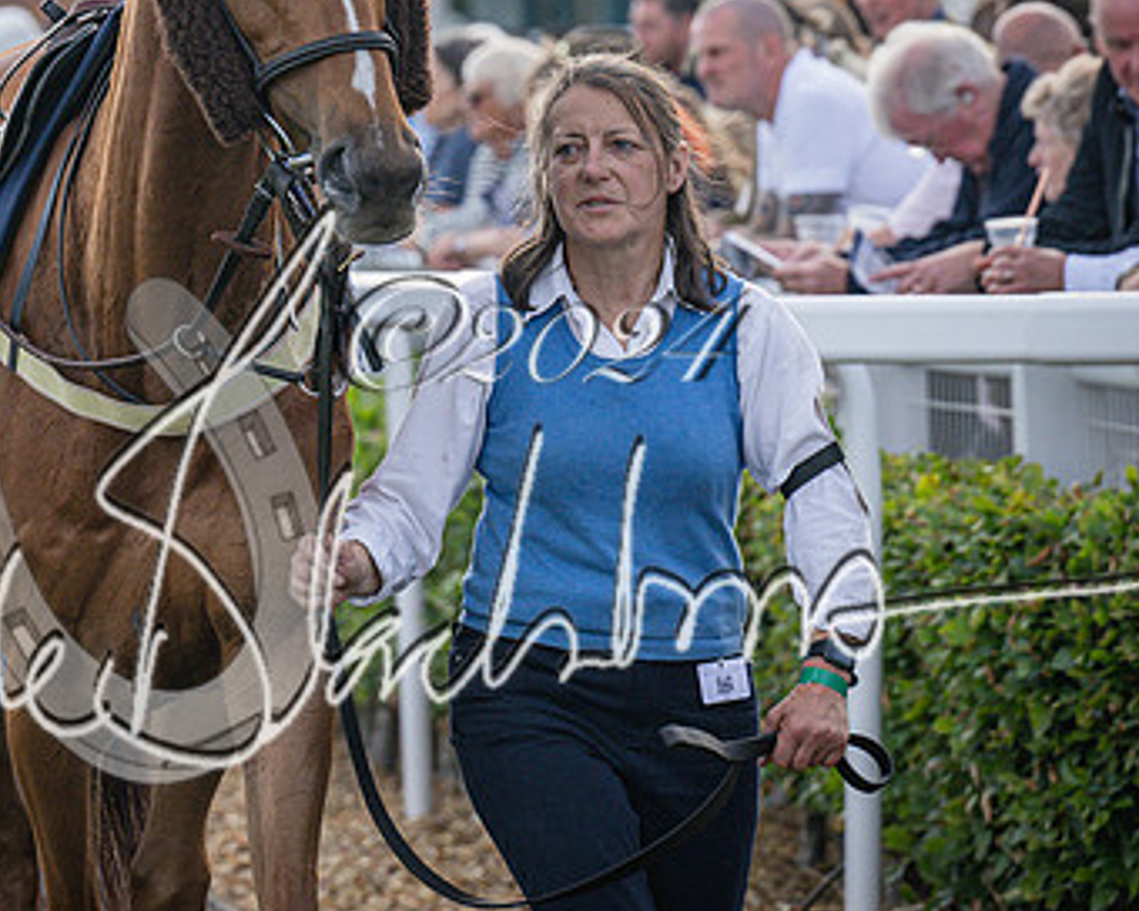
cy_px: 224
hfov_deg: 5.1
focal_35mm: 377
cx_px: 337
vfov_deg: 4.1
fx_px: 12709
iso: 400
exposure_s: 1/2000
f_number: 4
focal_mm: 135
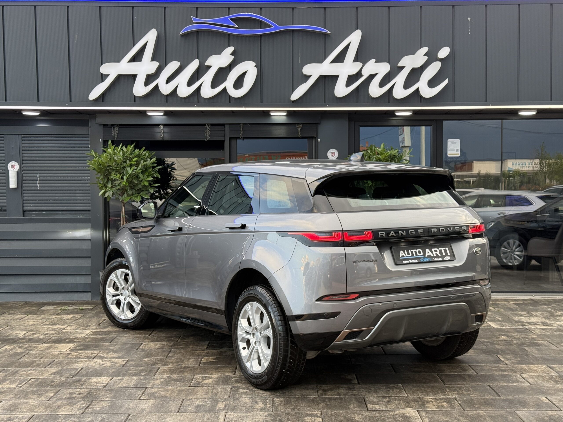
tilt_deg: -1.5
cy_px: 211
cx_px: 282
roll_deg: +0.0
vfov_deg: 30.3
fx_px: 781
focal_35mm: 48
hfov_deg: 39.7
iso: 64
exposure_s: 1/230
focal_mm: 6.76
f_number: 1.78
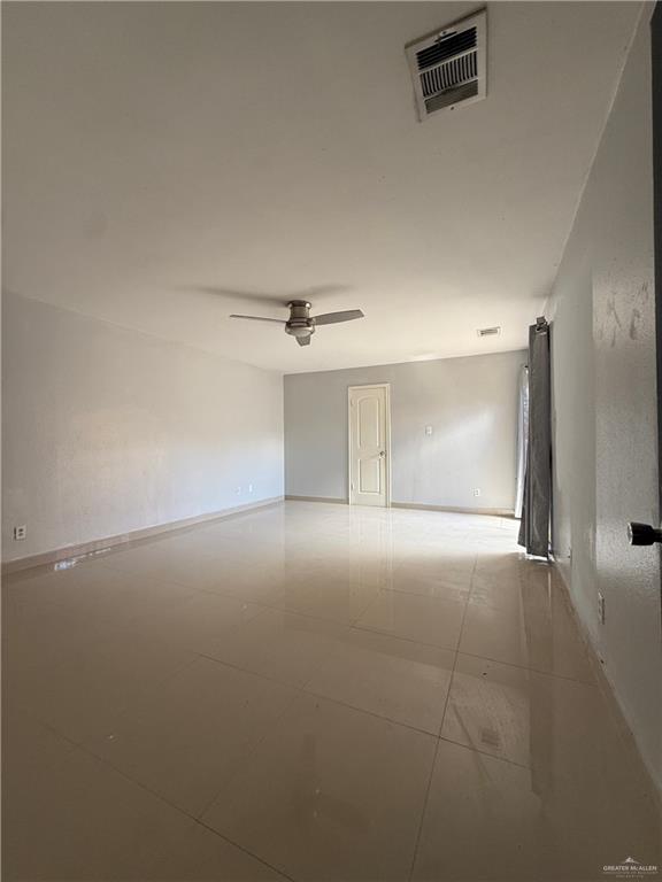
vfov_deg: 102.1
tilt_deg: +0.8
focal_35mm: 14
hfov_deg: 85.7
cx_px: 331
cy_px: 441
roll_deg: +0.1
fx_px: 357
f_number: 2.2
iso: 125
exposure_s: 1/99
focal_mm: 2.22
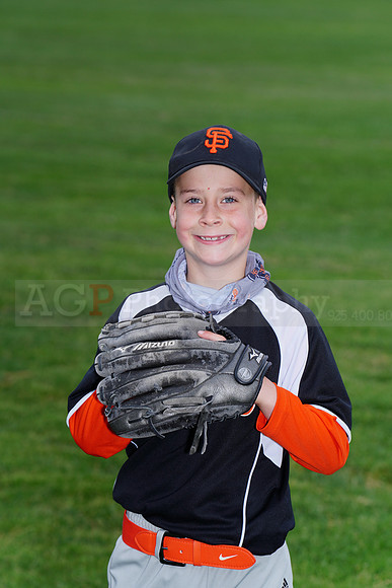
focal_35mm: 198
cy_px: 294
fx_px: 3232
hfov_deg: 6.9
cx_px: 196
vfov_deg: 10.4
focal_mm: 198
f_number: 8
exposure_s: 1/200
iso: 200
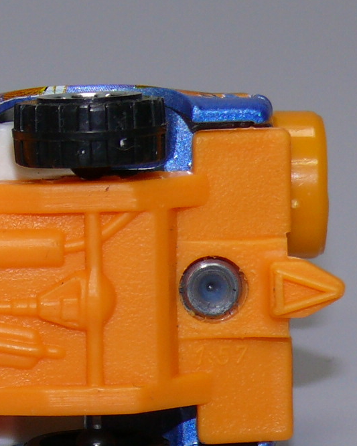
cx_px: -117
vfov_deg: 8.1
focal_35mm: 239
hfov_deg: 6.4
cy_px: 303
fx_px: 3159
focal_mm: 13.4
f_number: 4
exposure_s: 1/30
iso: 100
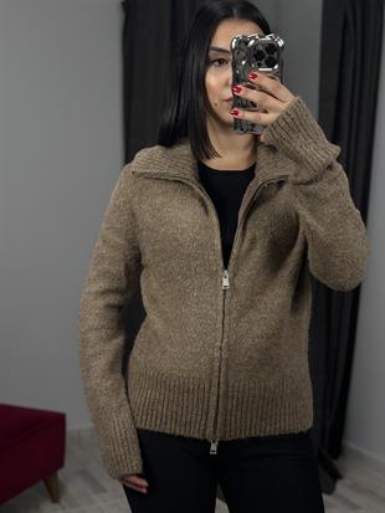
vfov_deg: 39.6
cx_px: 192
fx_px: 711
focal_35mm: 48
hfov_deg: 30.3
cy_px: 256
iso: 100
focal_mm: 6.86
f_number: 1.78
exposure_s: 1/100
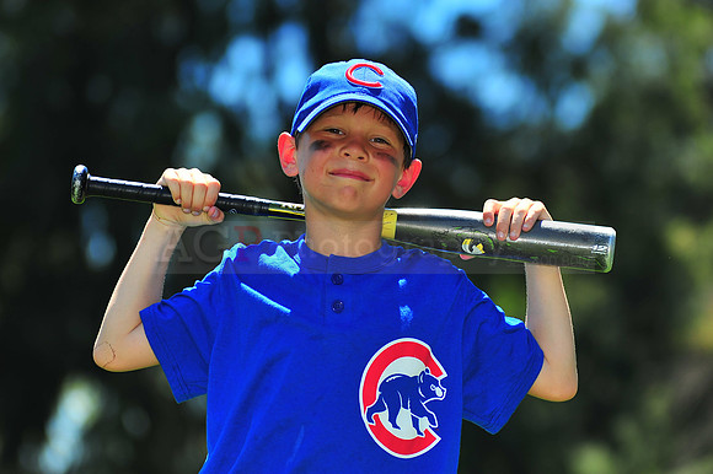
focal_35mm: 180
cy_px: 237
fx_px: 3563
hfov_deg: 11.4
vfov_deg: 7.6
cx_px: 356
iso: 200
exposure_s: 1/1000
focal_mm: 180
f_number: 5
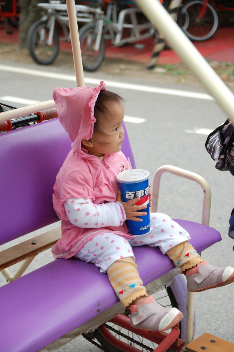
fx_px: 732
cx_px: 117
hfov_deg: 18.2
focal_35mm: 75
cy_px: 176
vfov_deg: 27.0
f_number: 2.8
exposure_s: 1/800
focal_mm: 50
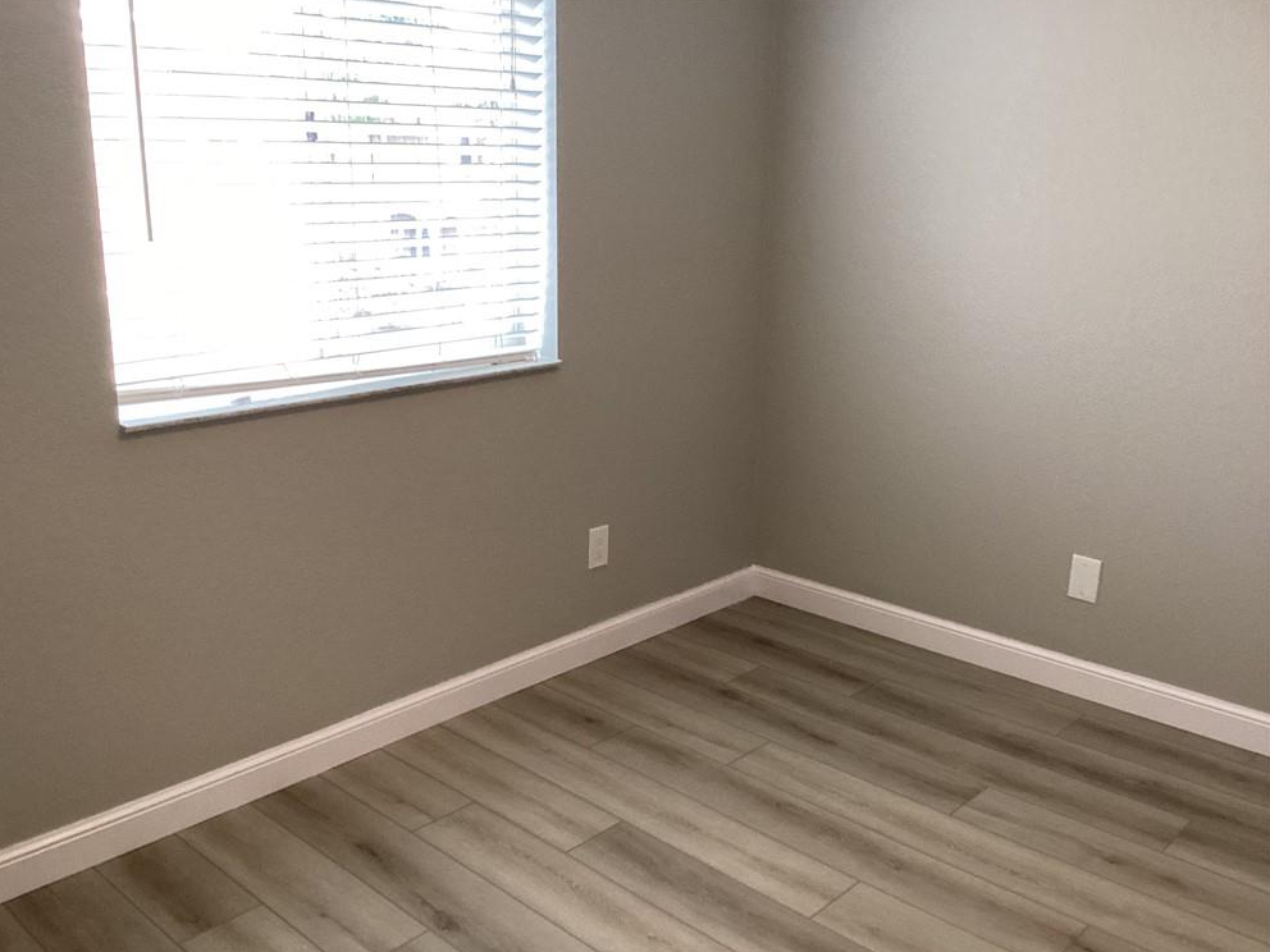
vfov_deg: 44.2
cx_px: 616
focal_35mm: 32
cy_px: 485
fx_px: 1174
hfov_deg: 56.8
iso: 100
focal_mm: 3.3
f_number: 2.4
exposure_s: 1/120
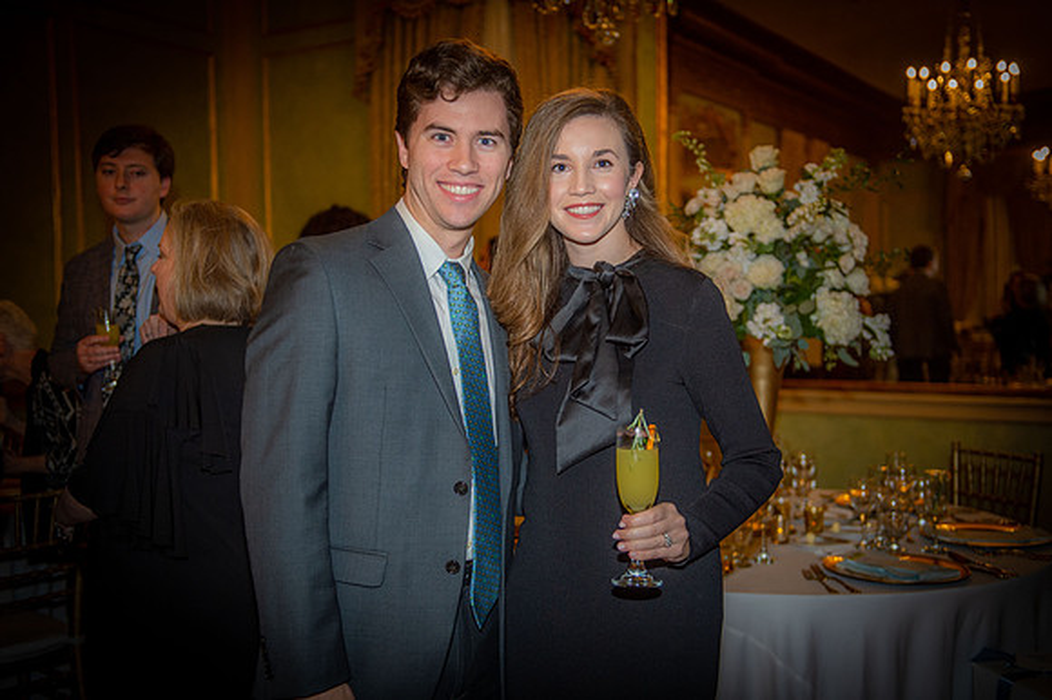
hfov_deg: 50.7
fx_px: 1110
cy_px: 350
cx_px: 526
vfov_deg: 35.0
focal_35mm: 38
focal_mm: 38
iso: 1250
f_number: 2.8
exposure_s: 1/100
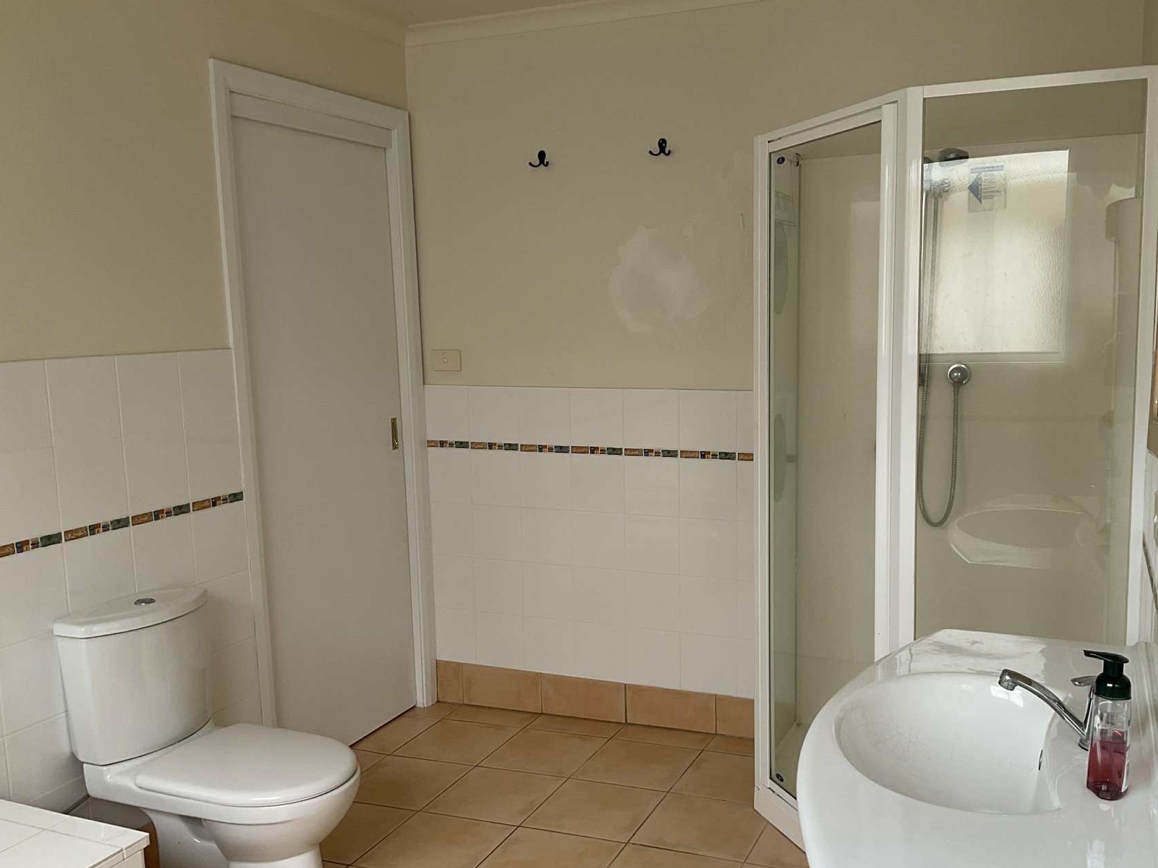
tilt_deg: -7.9
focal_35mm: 33
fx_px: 1104
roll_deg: +0.6
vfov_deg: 42.9
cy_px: 460
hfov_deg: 55.2
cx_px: 645
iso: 40
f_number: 1.8
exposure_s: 1/100
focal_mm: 3
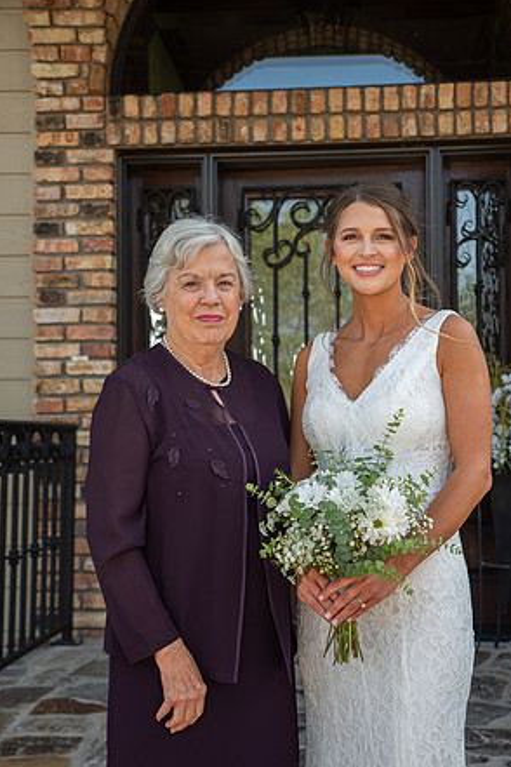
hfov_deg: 26.5
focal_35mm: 51
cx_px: 256
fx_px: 1086
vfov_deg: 38.9
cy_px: 381
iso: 125
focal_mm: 50
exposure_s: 1/160
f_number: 4.5
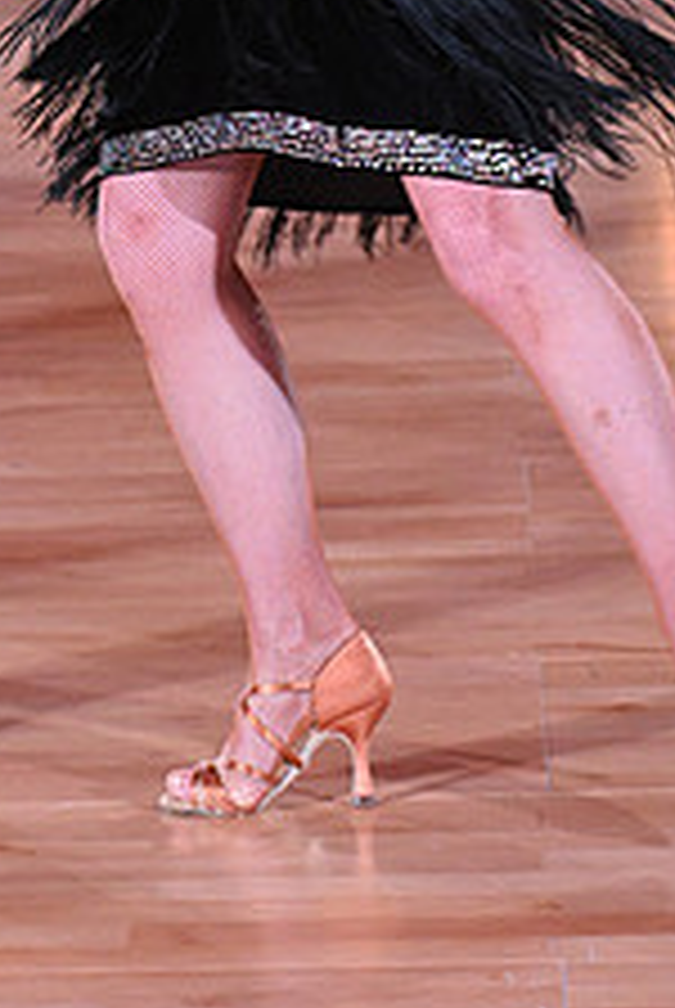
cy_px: -279
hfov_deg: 7.6
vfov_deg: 11.1
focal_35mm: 181
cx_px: -65
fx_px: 5075
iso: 5000
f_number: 5
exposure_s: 1/400
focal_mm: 70
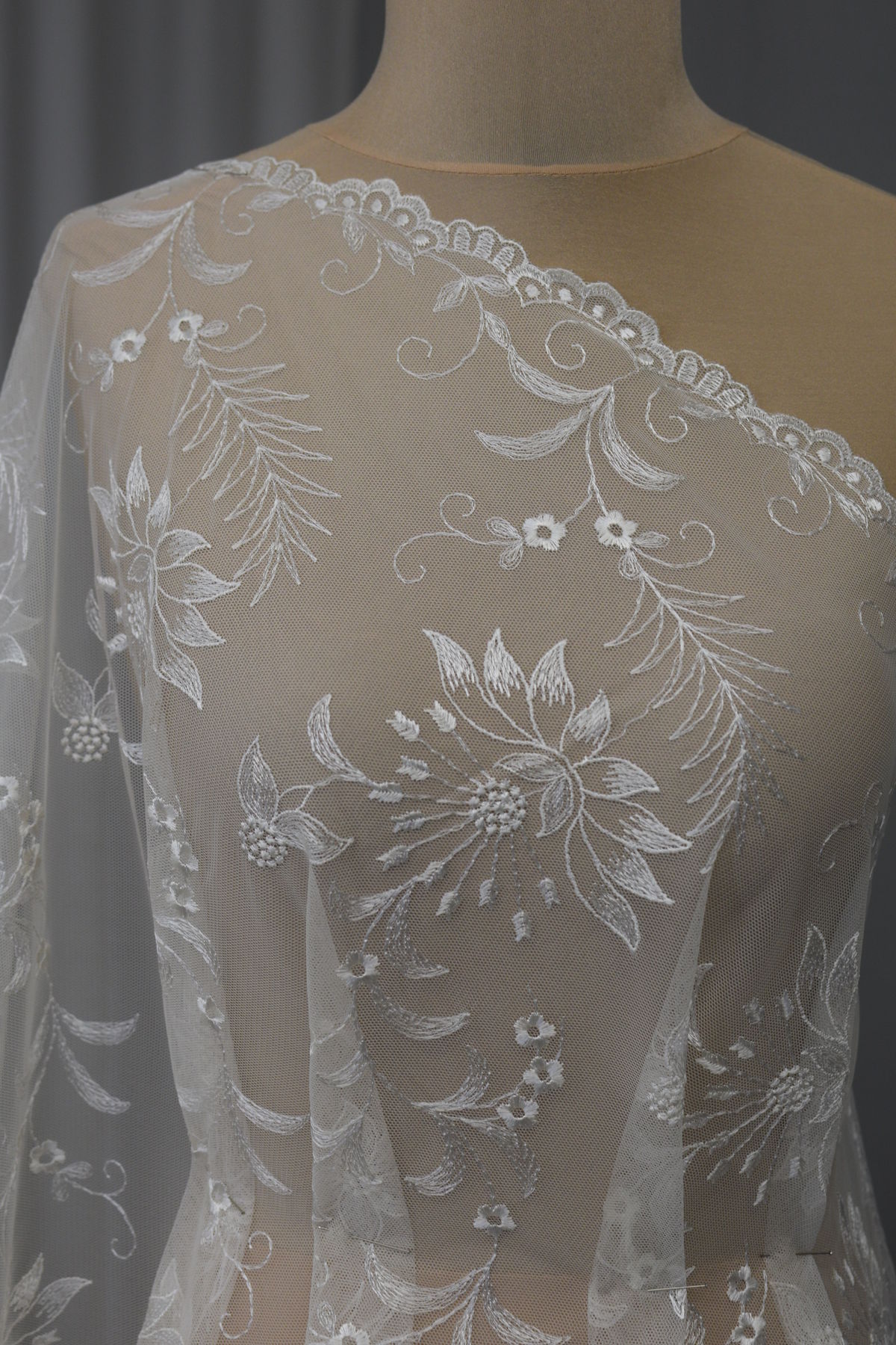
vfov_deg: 37.9
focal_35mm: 52
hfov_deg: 25.8
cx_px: 448
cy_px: 672
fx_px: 1960
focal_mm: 35
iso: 400
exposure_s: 1/100
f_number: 5
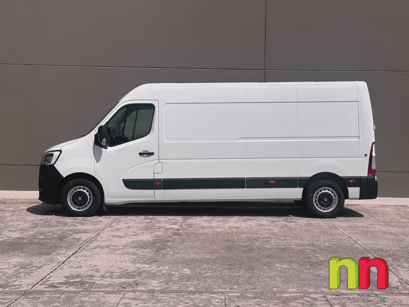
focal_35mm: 24
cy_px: 154
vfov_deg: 56.8
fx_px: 284
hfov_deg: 71.6
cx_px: 204
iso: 80
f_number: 1.8
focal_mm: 6.86
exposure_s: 1/3200
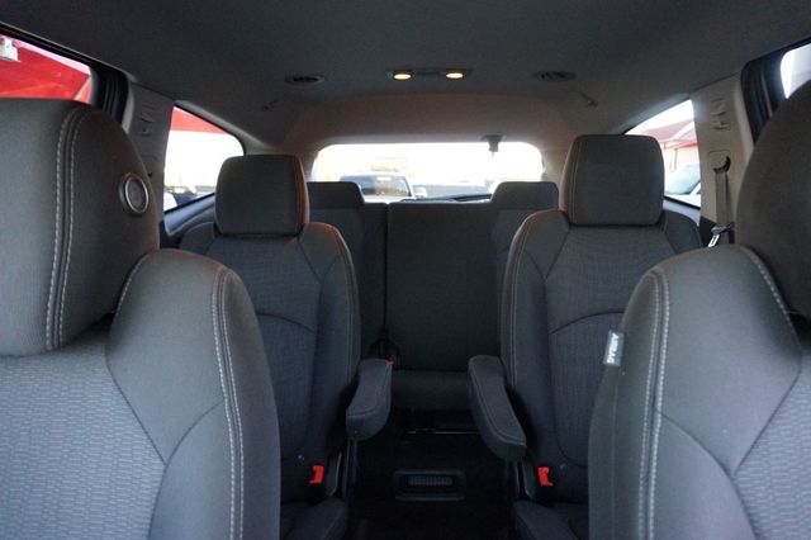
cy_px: 270
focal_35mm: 24
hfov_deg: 73.8
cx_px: 406
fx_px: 540
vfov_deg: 53.1
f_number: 3.5
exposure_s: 1/160
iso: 3200
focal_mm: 16
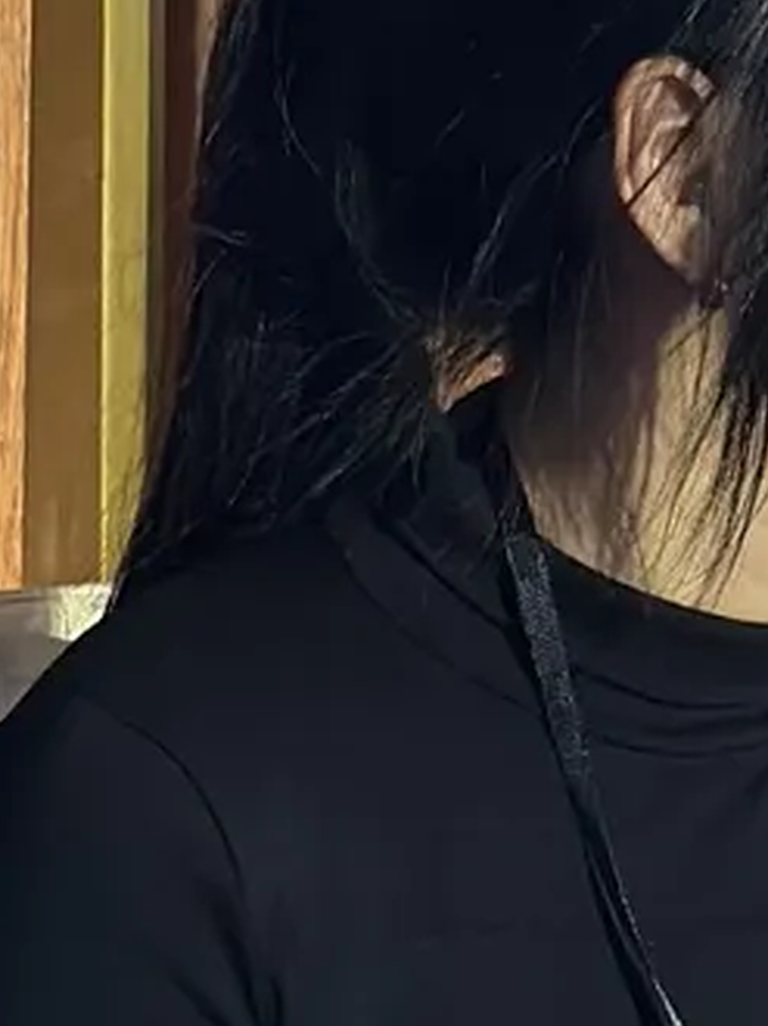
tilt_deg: -0.3
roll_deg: +0.3
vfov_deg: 6.8
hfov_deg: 5.1
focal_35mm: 291
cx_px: 647
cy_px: -78
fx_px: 8619
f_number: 1.78
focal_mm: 6.86
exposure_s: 1/34
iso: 250
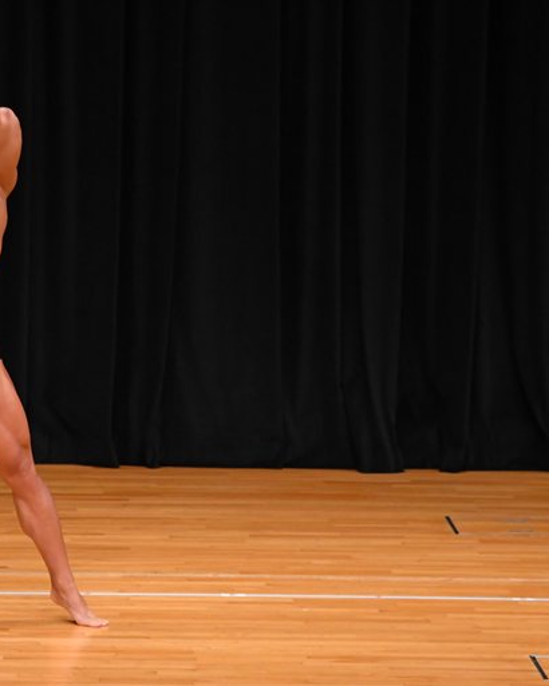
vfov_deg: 6.1
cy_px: 342
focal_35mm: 319
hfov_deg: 4.8
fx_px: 6483
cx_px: 61
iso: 3200
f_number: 5.6
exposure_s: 1/400
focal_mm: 150
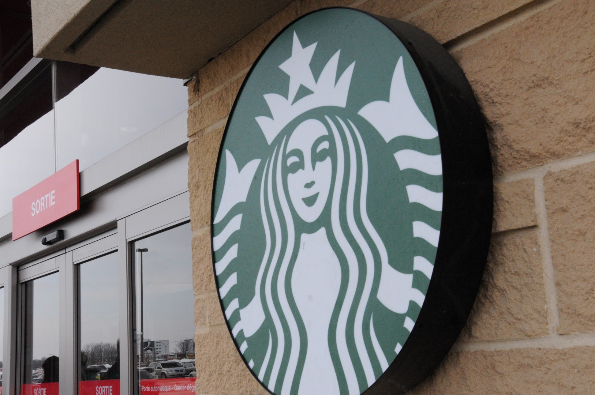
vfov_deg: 26.4
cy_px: 198
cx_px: 298
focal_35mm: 51
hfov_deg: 38.9
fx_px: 842
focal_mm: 34
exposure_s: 1/640
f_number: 13
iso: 1600
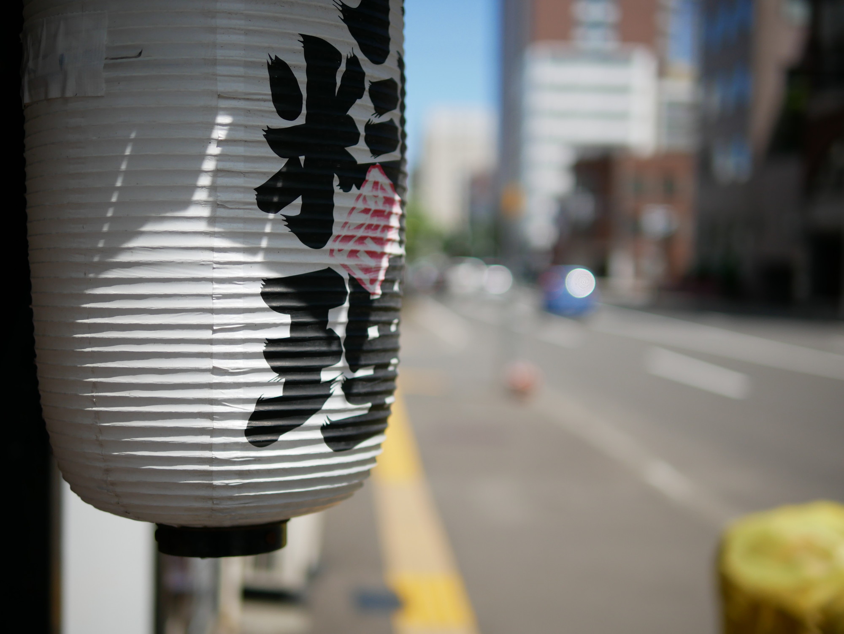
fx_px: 1220
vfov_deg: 29.1
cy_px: 317
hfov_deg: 38.2
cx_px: 422
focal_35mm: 50
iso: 200
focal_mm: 25
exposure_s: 1/8000
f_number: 1.4
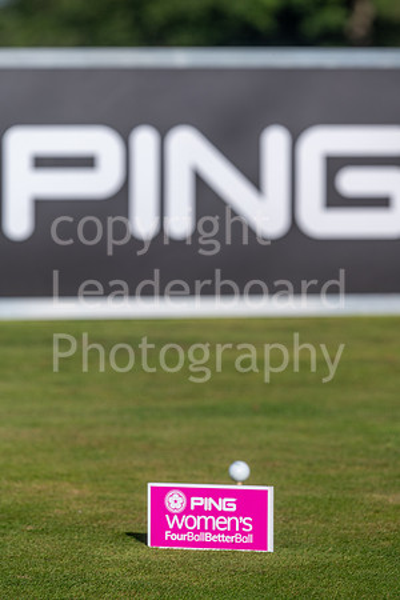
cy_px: 300
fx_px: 5000
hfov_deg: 4.6
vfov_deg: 6.9
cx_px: 200
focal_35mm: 300
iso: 250
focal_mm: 300
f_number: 7.1
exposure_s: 1/1600
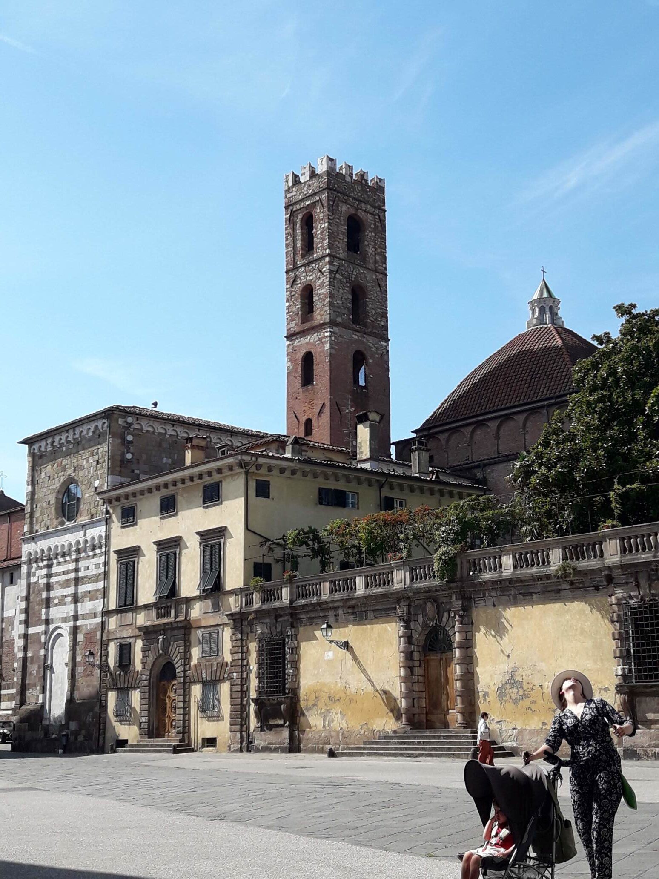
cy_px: 440
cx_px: 330
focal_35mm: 28
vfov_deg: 63.4
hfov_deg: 49.7
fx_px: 711
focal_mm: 3.7
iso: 40
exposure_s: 1/1481
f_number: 1.9
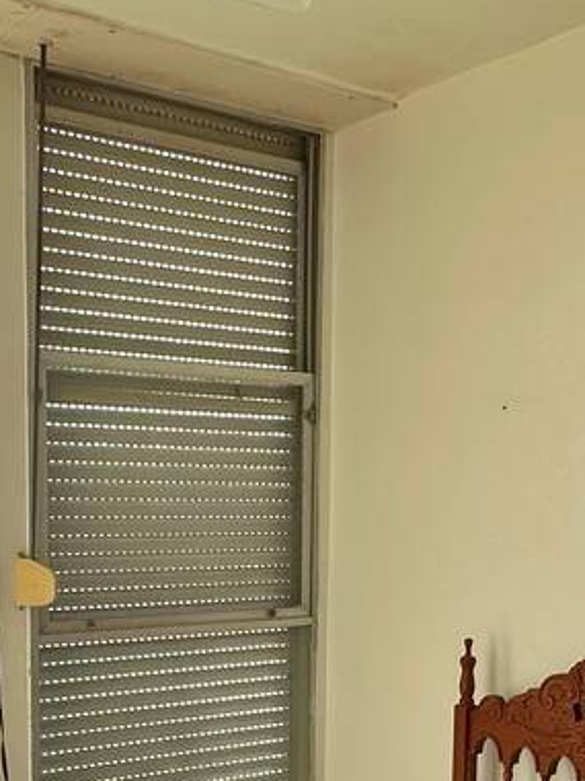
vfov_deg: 35.1
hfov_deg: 27.4
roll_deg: -1.6
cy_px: 619
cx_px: 388
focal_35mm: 53
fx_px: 1194
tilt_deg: -6.0
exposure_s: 1/774
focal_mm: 2.22
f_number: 2.2
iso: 40
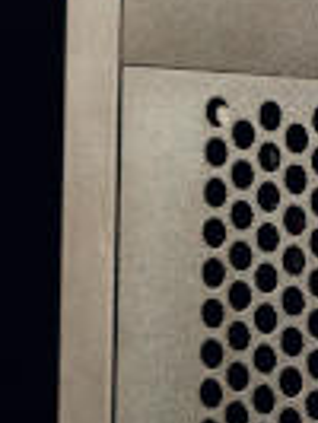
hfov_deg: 2.4
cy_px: 351
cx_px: -118
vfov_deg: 3.2
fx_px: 7509
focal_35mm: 614
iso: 400
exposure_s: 1/200
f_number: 3.2
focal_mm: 85
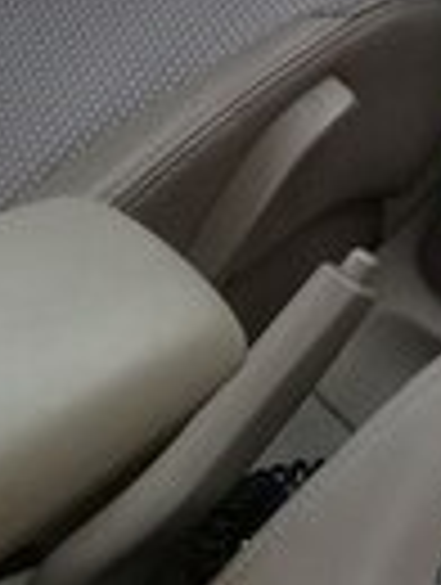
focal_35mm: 118
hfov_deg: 12.5
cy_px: -162
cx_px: 405
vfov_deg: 15.9
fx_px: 1998
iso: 64
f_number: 2.2
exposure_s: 1/100
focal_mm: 3.3
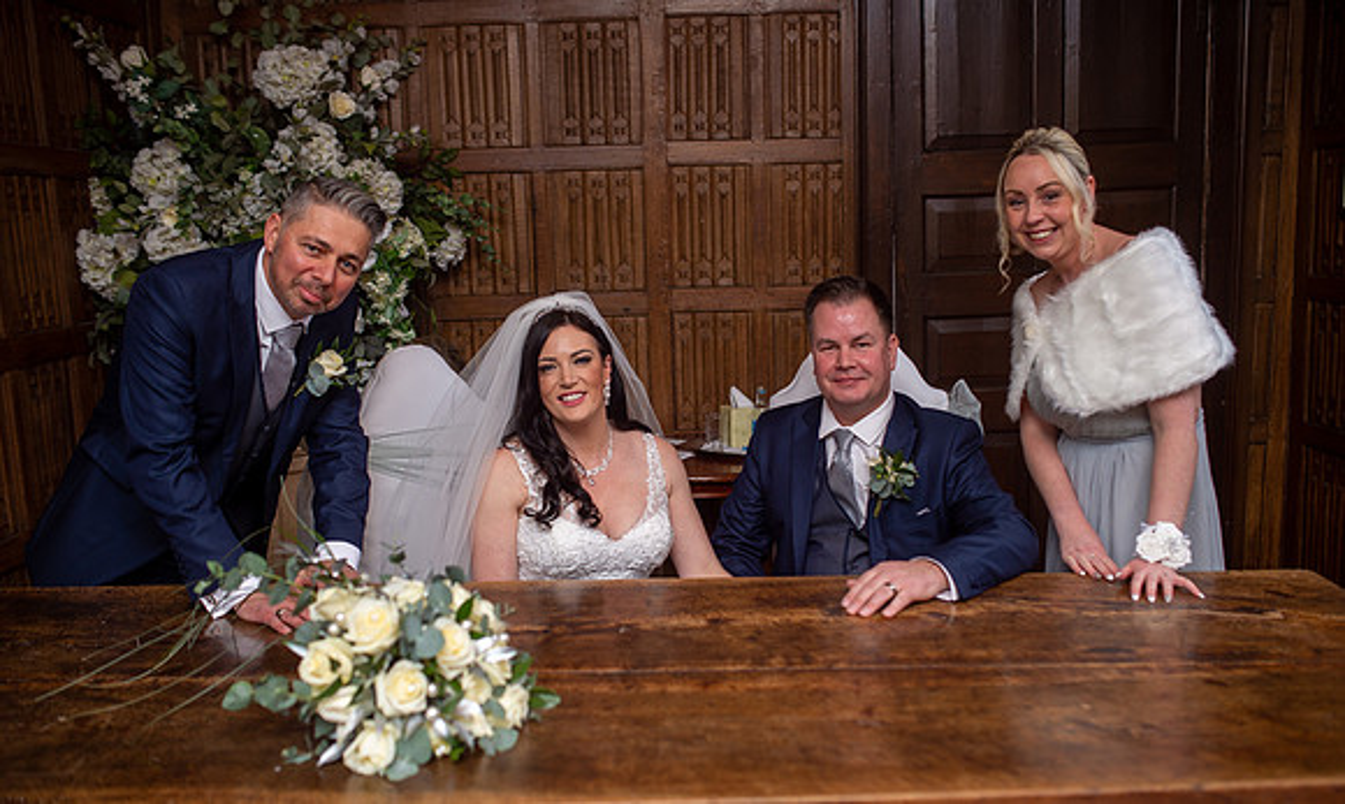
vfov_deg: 34.2
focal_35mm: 36
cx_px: 672
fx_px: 1307
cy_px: 447
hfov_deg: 54.5
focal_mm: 35
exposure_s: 1/160
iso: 160
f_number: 2.5
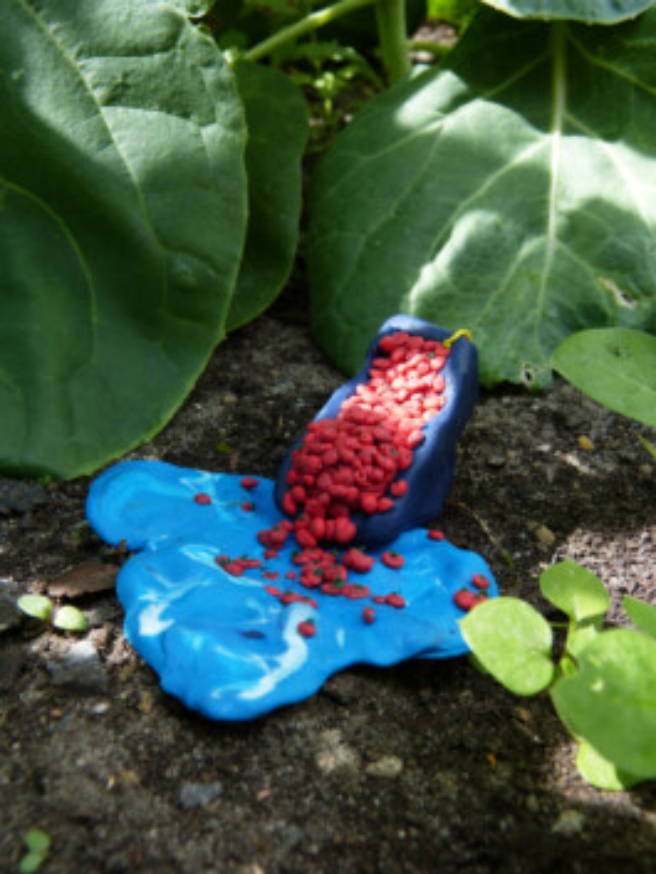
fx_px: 960
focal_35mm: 38
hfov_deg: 37.7
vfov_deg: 49.0
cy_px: 437
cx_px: 328
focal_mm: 6.7
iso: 100
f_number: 4
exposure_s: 1/200
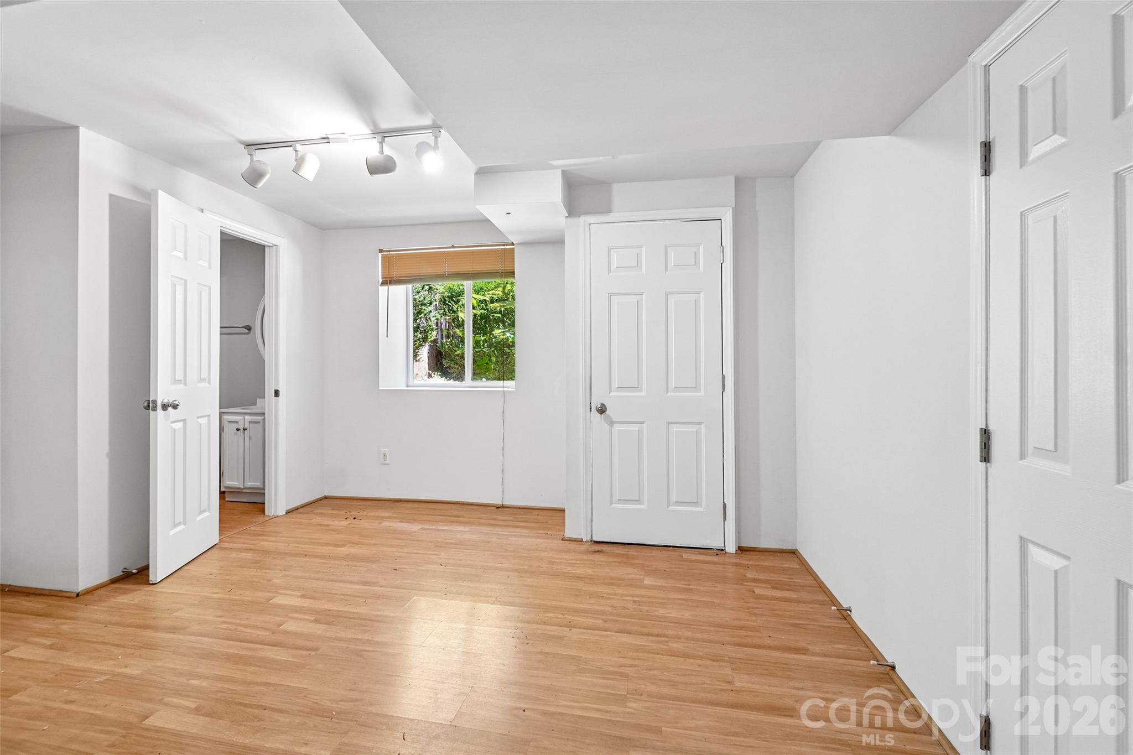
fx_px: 472
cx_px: 566
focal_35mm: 15
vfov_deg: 77.3
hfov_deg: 100.4
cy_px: 378
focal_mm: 10
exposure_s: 1/6
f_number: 8
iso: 400
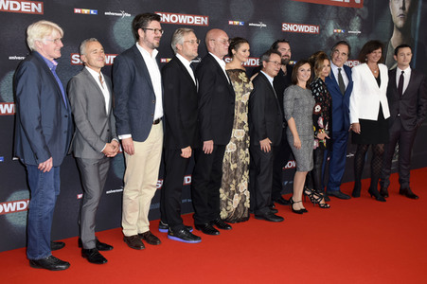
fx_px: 427
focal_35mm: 36
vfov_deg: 36.8
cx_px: 214
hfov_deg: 53.2
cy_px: 142
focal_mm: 24
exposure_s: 1/125
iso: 400
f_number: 5.6
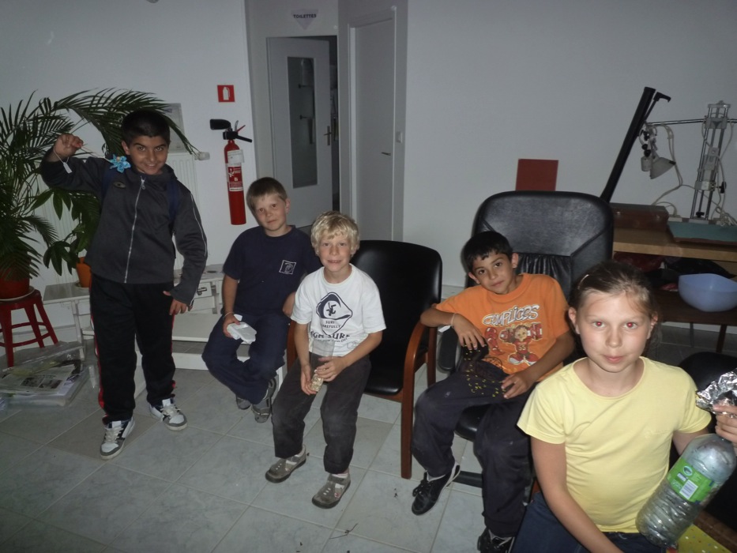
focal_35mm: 25
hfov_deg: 69.4
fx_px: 532
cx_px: 368
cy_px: 276
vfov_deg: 54.9
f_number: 2.8
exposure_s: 1/125
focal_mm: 4.4
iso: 250
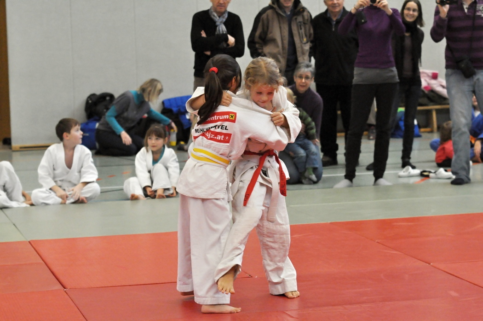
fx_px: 1568
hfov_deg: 17.5
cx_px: 242
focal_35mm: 117
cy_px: 160
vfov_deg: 11.7
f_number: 4.5
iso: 2000
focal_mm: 78
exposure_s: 1/320
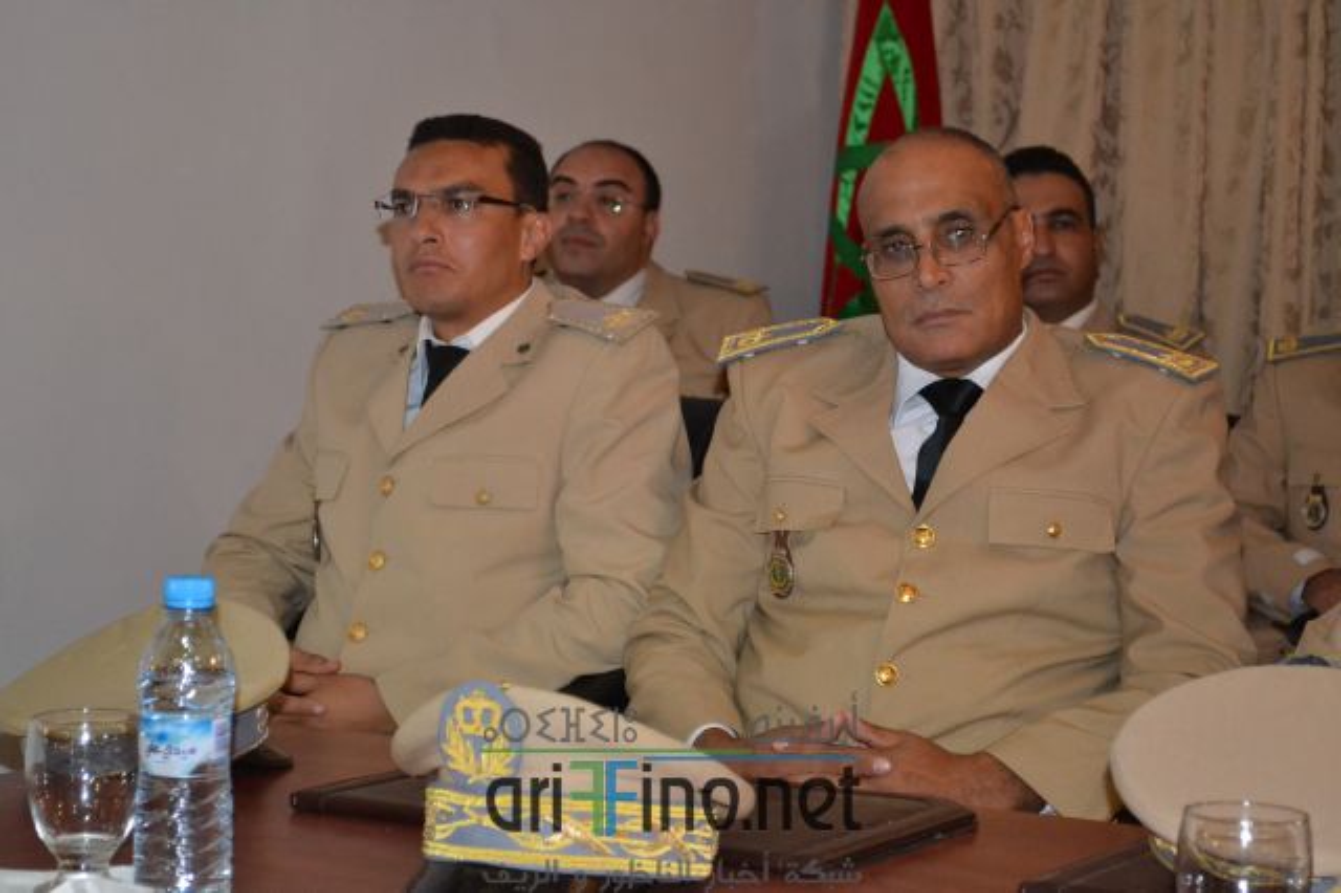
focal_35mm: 82
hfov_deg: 24.6
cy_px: 446
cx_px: 670
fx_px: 3071
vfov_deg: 16.5
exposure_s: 1/60
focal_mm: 55
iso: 3200
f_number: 5.6
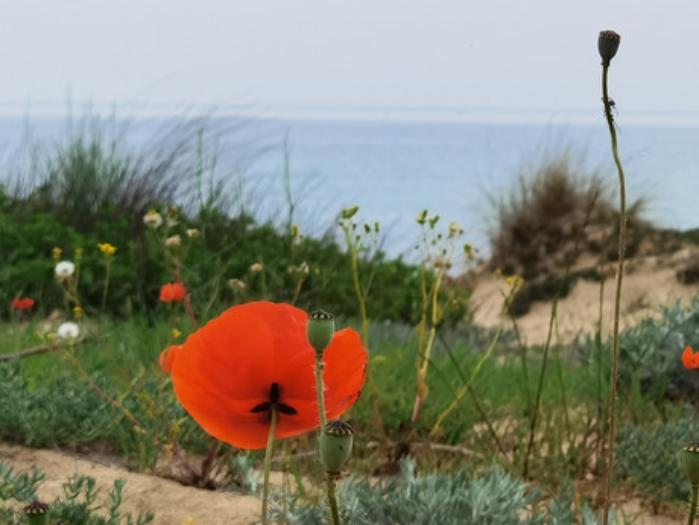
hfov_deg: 16.4
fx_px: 2342
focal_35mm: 116
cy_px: 329
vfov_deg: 12.8
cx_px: 797
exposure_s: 1/3185
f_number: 1.9
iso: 50
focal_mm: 6.71
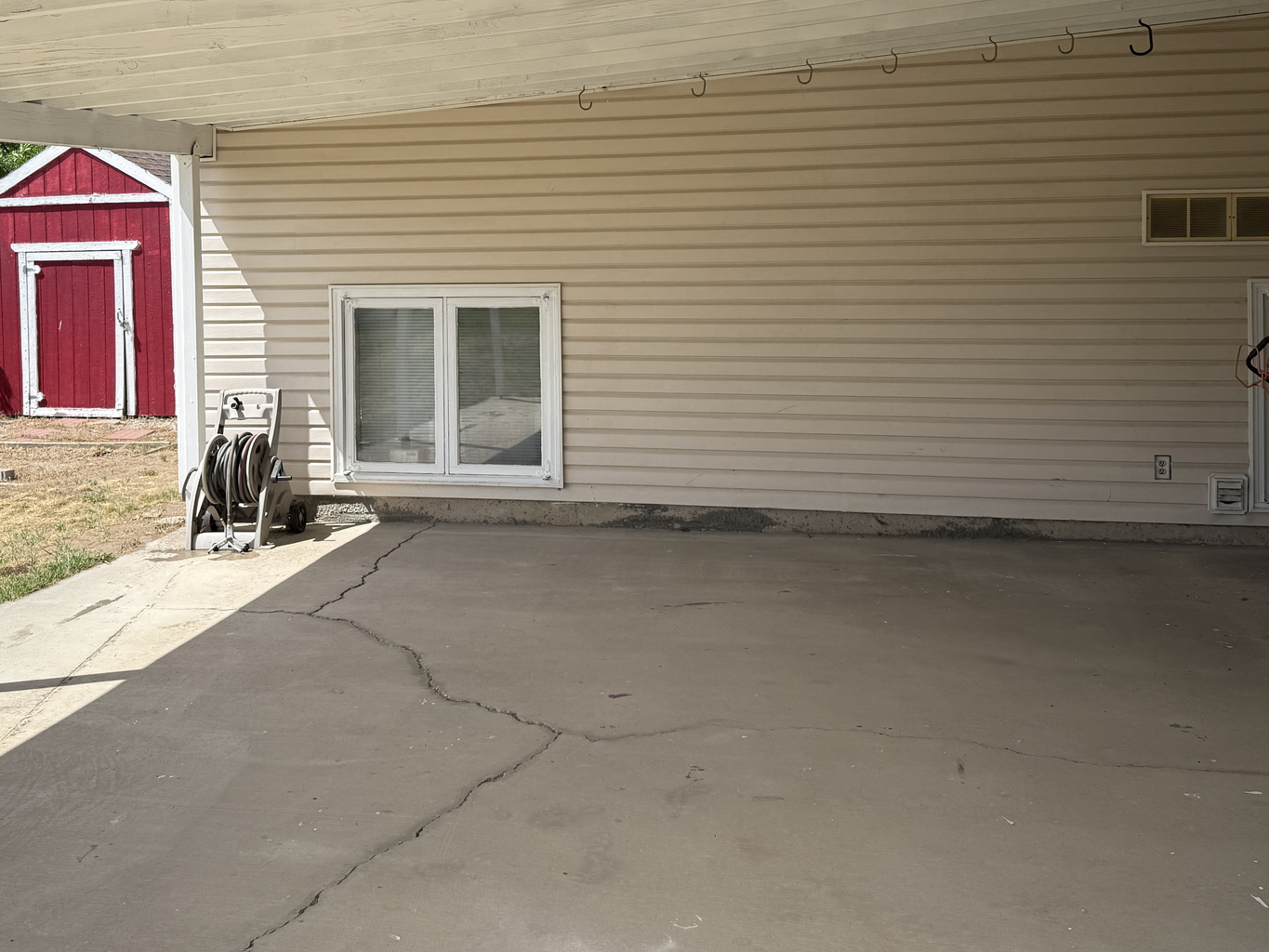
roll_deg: +0.9
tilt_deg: -1.1
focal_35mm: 36
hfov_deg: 51.2
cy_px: 258
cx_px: 553
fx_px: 1320
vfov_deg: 38.8
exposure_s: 1/2525
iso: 80
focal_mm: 6.76
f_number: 1.78
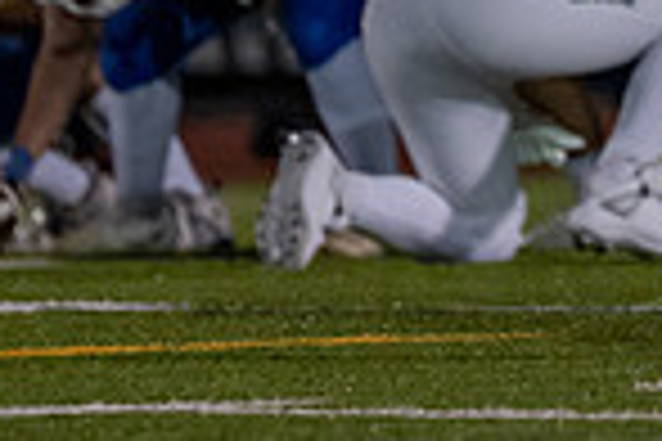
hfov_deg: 1.8
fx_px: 20998
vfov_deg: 1.2
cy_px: -415
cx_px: 946
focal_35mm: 1142
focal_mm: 200
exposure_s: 1/1000
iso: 4000
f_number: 2.8
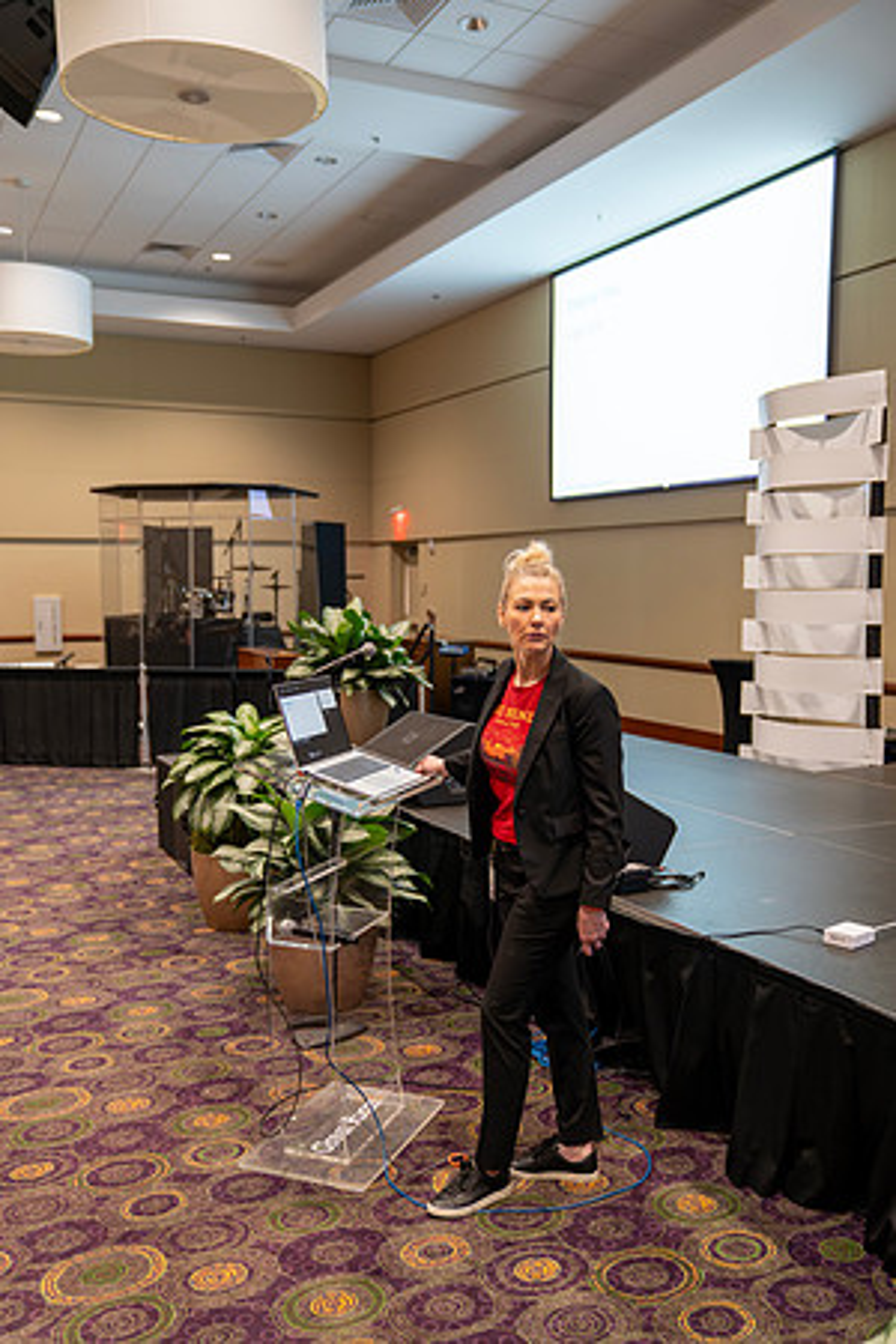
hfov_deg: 41.1
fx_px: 1195
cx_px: 448
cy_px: 672
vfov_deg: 58.7
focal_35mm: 32
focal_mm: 32
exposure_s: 1/125
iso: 1250
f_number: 2.8
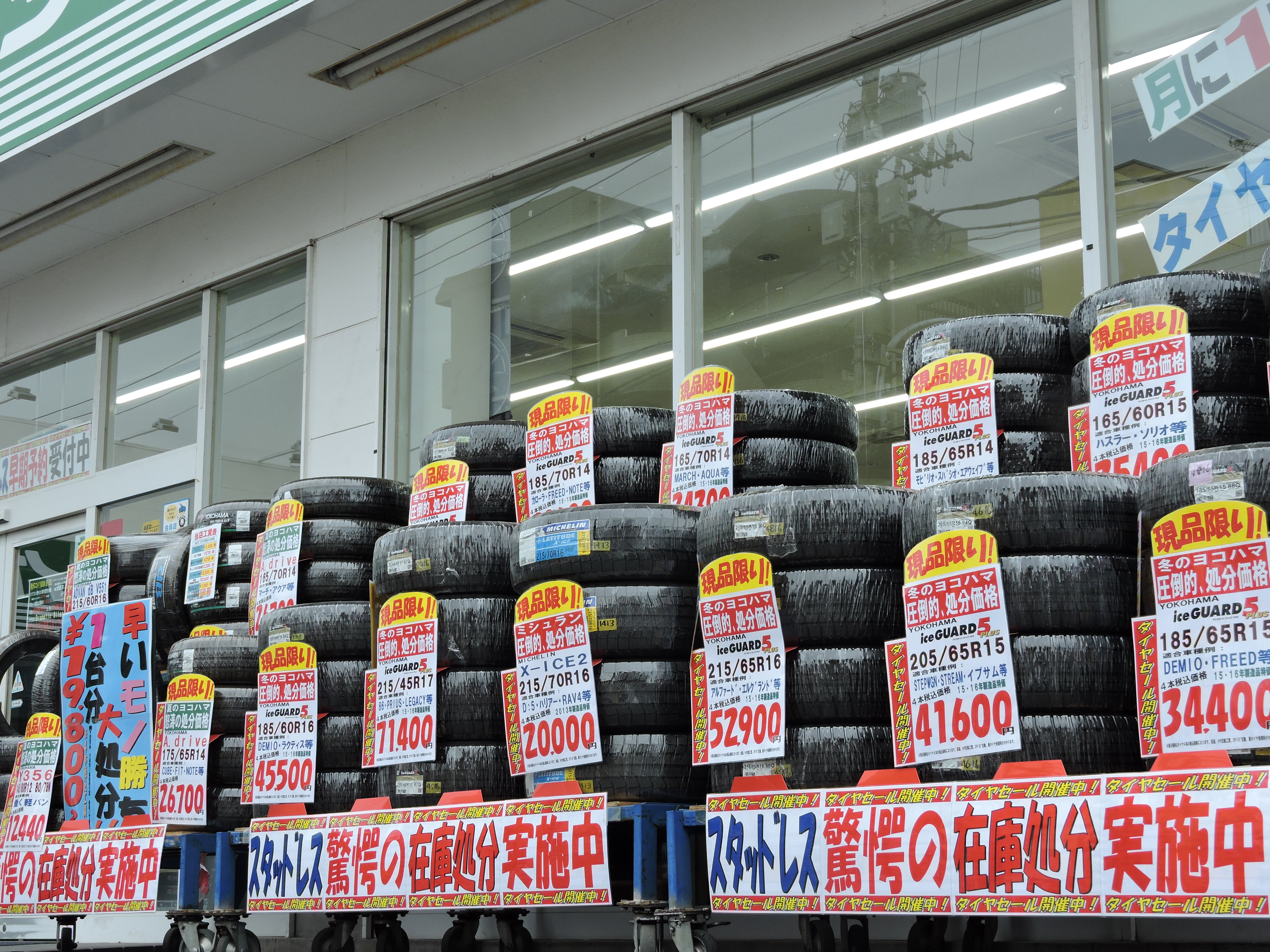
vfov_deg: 24.4
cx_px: 635
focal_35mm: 60
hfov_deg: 32.2
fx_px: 2201
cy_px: 476
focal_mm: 10.7
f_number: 4.2
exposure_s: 1/125
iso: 100
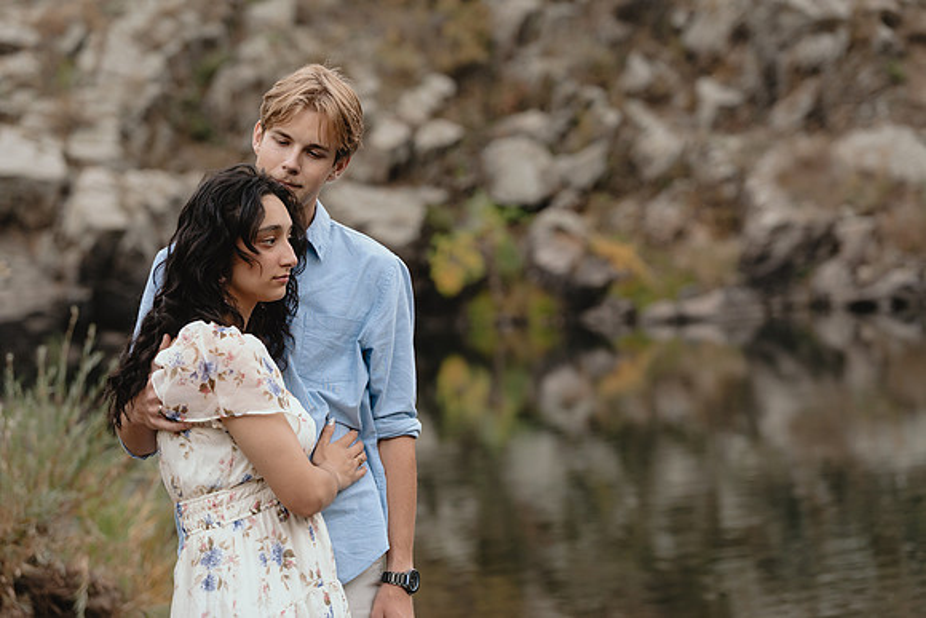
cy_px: 309
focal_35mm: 95
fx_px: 2444
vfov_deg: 14.4
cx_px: 463
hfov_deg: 21.5
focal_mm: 95
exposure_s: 1/250
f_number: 3.5
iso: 320
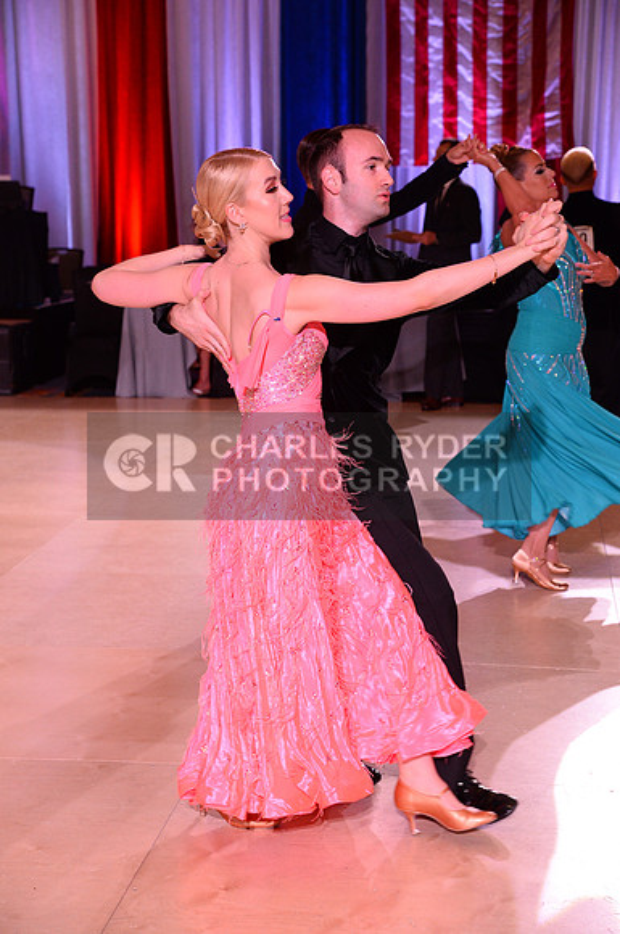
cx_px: 310
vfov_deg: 27.0
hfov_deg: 18.1
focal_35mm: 75
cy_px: 467
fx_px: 1943
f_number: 5.6
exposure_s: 1/250
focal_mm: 75
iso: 2500
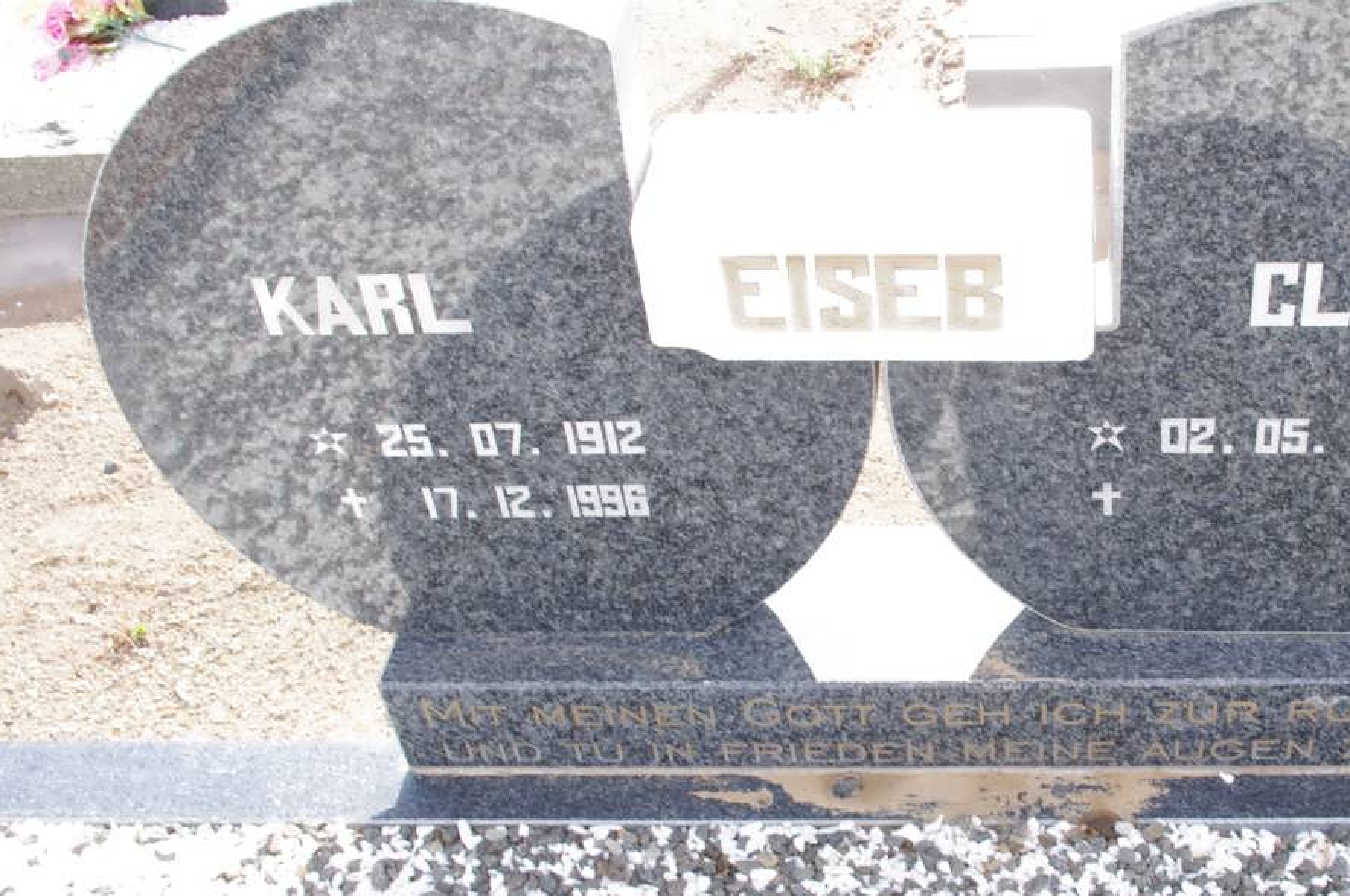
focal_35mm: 42
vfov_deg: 31.7
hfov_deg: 45.7
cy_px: 557
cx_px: 913
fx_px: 1573
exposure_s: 1/125
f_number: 11
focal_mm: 21.25
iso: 800
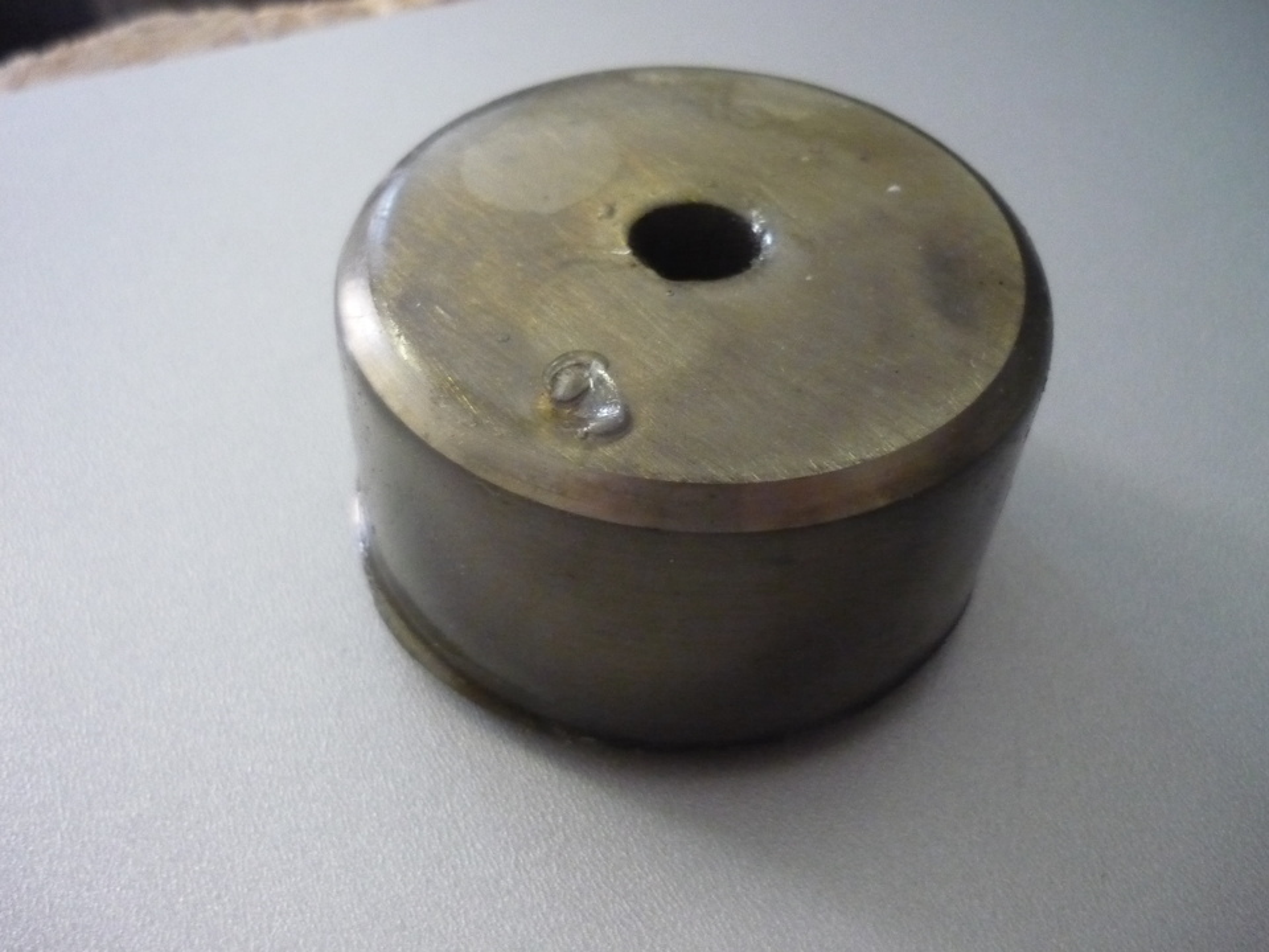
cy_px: 476
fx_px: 1210
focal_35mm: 33
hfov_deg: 55.4
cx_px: 634
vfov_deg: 42.9
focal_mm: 5.5
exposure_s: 1/50
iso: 800
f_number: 2.8
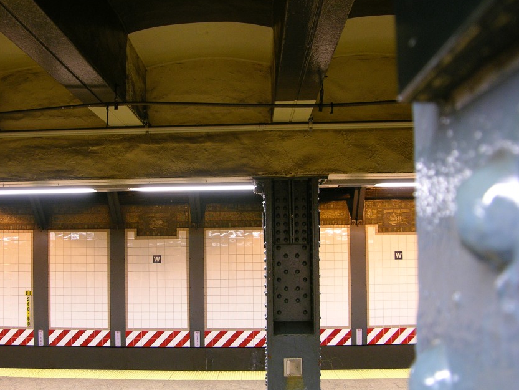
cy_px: 222
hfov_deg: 43.6
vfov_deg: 33.6
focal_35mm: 43
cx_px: 204
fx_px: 645
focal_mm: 8.9
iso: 128
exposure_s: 1/3.6
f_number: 2.8
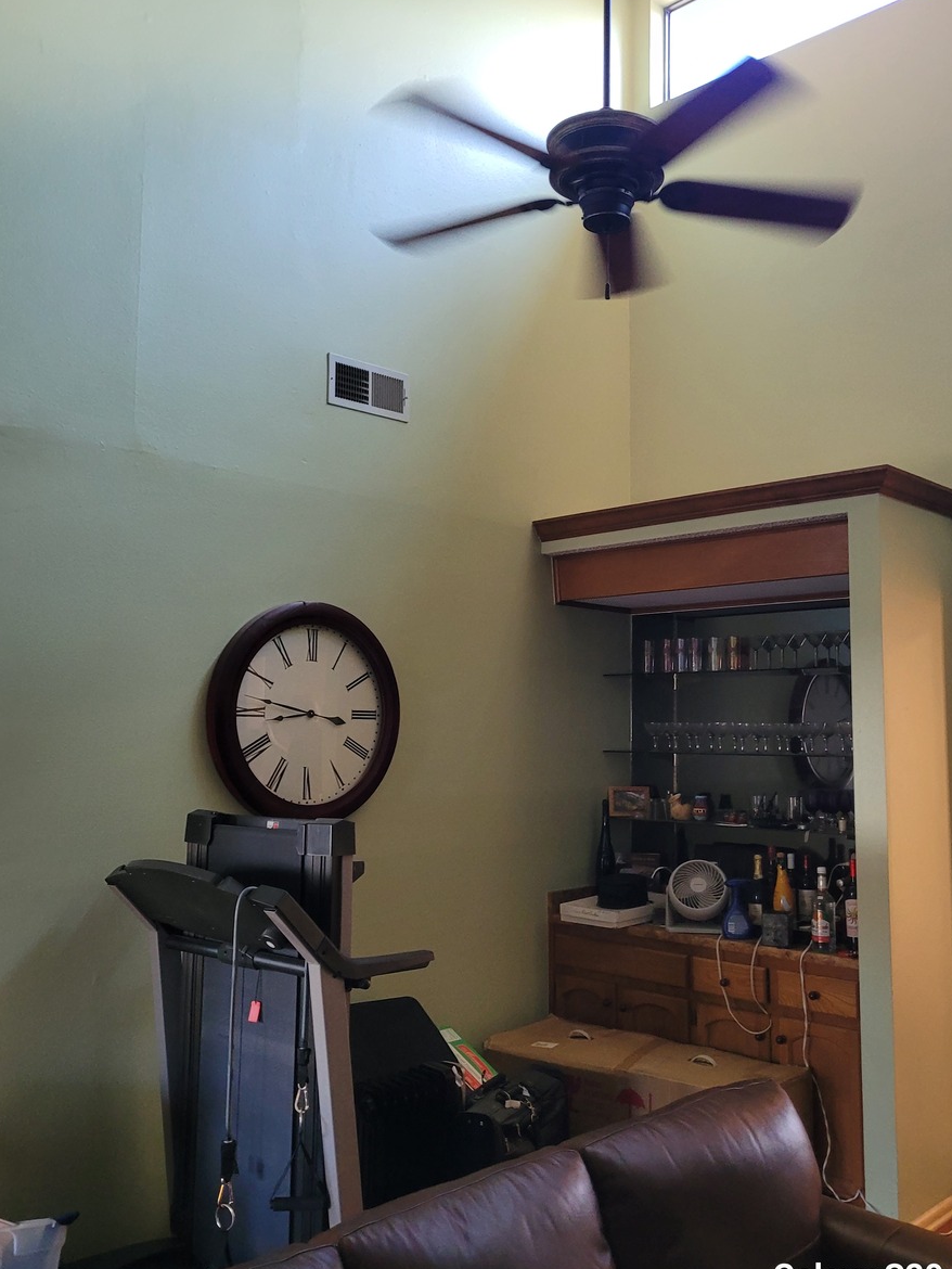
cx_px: 529
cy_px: 595
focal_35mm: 32
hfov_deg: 44.1
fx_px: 1173
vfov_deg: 56.8
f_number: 1.8
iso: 200
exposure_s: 1/40
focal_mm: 5.4
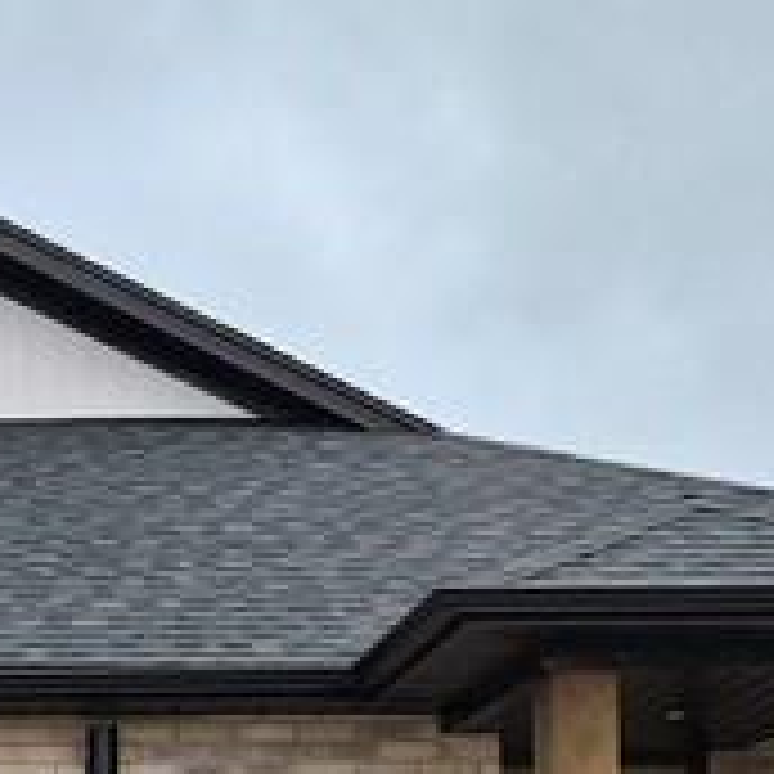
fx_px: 3061
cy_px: 1044
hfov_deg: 13.6
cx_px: -360
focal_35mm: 121
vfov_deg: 13.8
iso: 80
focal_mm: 5.4
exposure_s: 1/10000
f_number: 1.8
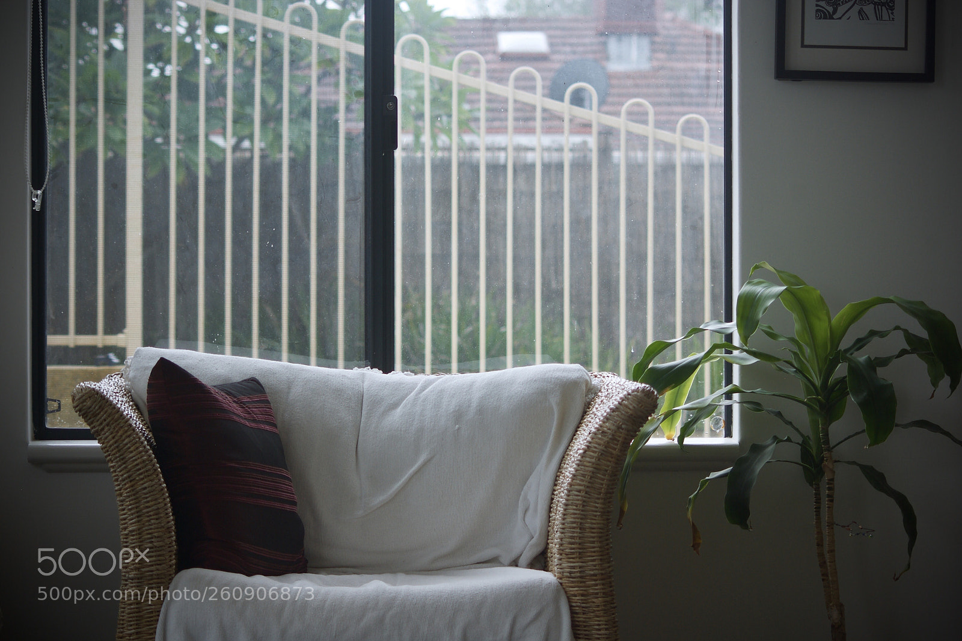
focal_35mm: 112
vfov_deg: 12.2
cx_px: 481
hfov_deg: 18.2
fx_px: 3005
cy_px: 320
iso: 100
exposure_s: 1/45
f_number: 4.5
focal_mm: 75
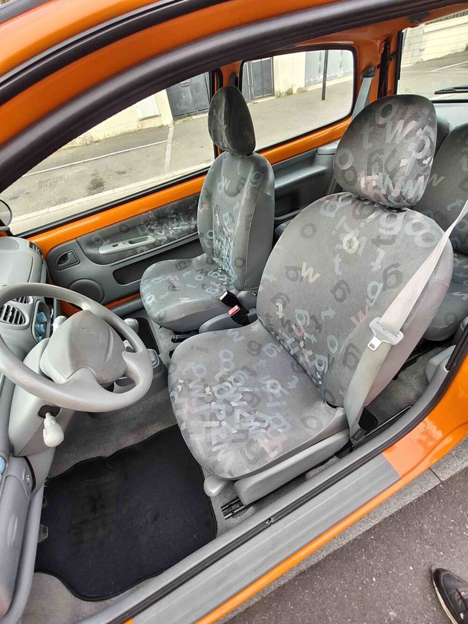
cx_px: 234
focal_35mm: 15
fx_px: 270
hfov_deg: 81.8
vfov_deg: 98.2
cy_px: 312
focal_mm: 1.67
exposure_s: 1/77.4
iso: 320
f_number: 2.2
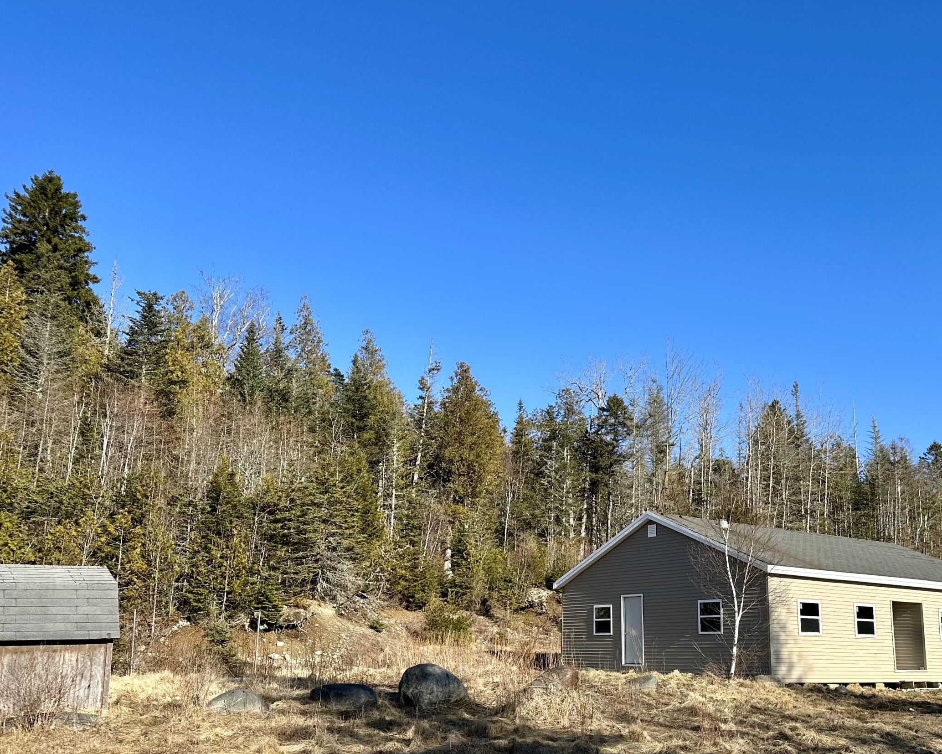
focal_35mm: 34
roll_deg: -0.3
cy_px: 443
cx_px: 602
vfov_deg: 43.2
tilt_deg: +11.5
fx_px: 948
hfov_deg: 52.1
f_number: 1.78
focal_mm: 6.86
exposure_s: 1/3472
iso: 80
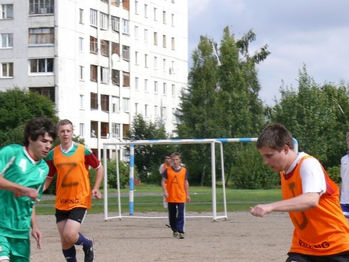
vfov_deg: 11.1
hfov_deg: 14.7
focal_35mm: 134
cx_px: 174
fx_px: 1351
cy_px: 131
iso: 100
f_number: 5.6
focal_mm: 15.8
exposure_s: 1/400
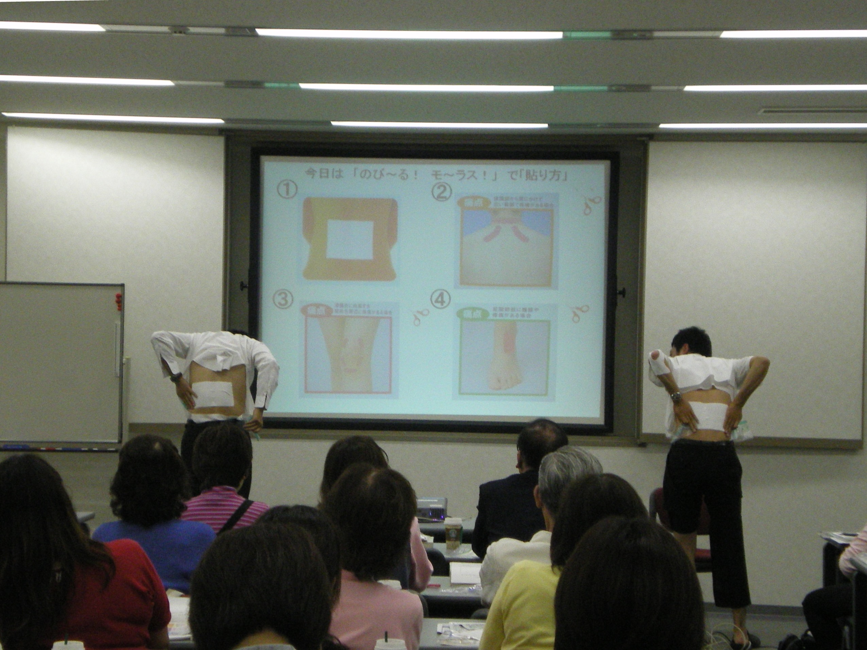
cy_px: 325
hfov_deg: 27.8
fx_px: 1753
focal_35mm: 70
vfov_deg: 21.0
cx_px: 434
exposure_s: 1/60
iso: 400
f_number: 4.6
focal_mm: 12.3
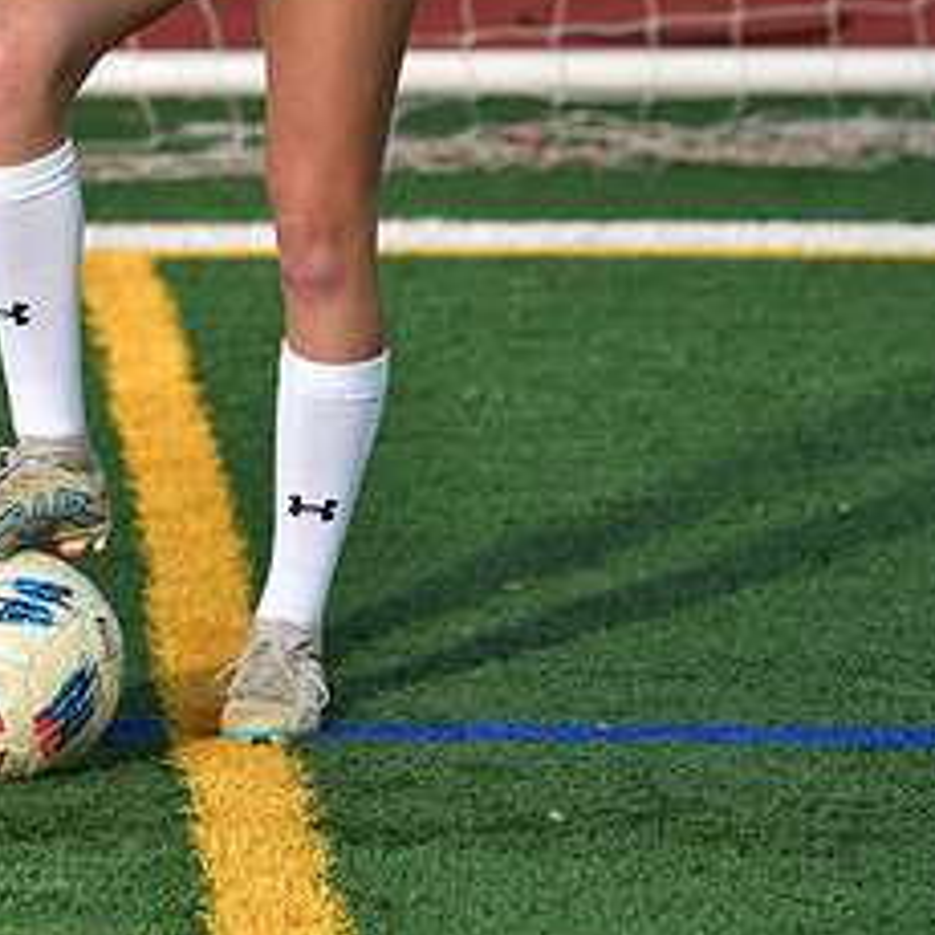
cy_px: -183
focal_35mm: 332
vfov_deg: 5.3
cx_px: 222
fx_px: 10146
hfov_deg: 5.3
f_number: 4.5
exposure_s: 1/200
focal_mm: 155
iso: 250
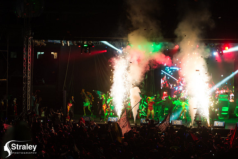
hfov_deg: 17.1
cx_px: 119
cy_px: 80
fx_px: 793
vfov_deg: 11.4
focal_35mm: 120
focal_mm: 120
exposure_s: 1/60
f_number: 5.6
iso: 2000
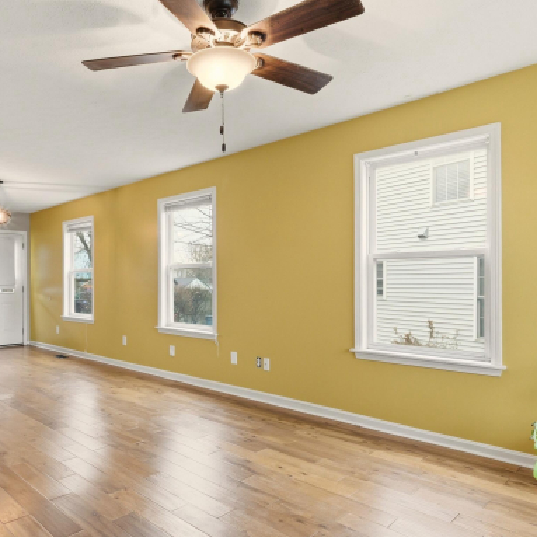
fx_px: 439
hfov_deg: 62.3
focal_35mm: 25
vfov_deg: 62.9
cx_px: 210
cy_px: 278
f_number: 9
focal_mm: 10
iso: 400
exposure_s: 1/125
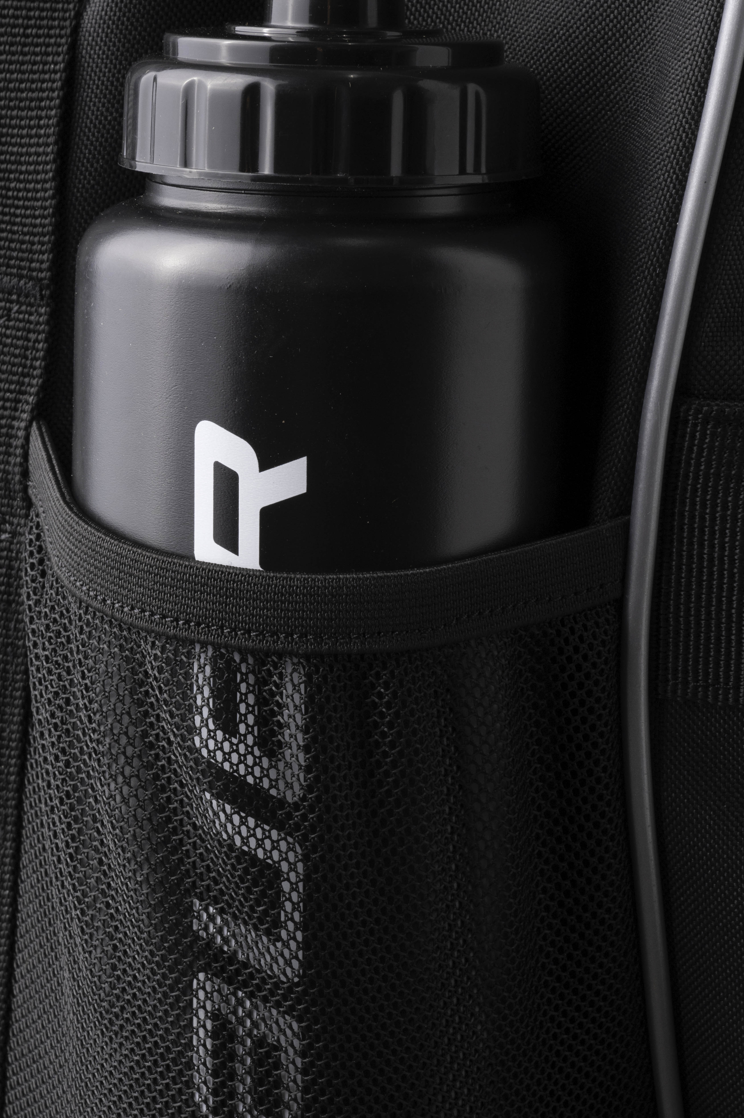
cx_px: 285
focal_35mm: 156
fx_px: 4844
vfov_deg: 13.1
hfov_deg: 8.8
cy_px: 778
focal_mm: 95
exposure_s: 1/1600
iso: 10000
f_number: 2.8
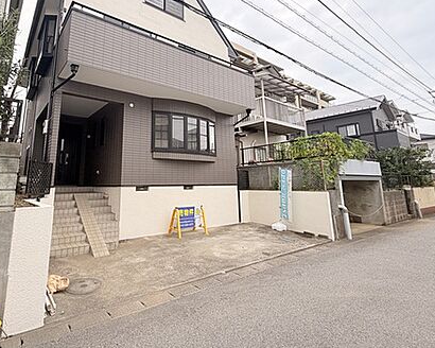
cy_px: 130
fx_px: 257
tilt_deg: +12.8
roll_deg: +1.4
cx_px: 184
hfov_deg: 79.8
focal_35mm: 20
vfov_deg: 67.1
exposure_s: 1/514
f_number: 2.2
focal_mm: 2.22
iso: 40
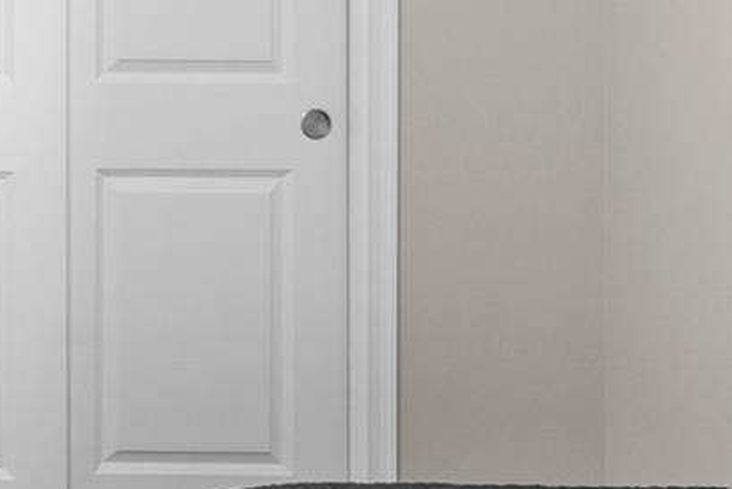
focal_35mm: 66
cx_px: -297
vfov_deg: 19.7
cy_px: -48
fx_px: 1342
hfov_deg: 25.0
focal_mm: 17
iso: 400
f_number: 8
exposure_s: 1/3
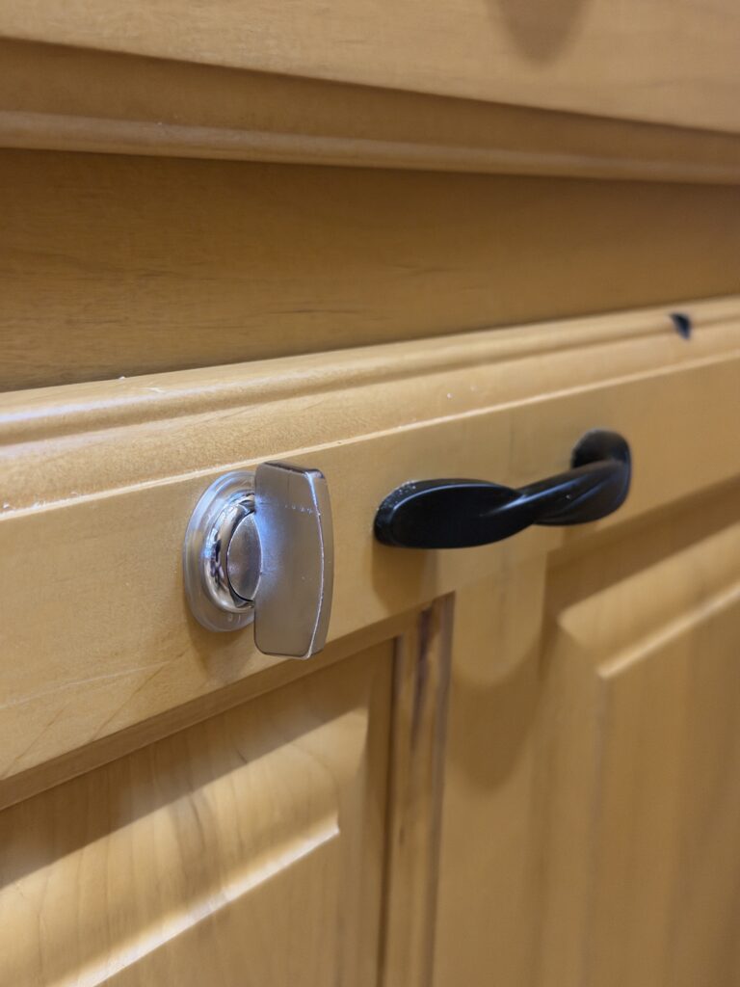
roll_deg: -1.9
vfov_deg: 39.7
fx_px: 1368
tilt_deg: -12.3
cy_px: 494
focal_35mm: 48
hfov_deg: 30.3
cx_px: 370
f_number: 1.78
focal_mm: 6.76
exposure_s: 1/30
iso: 640
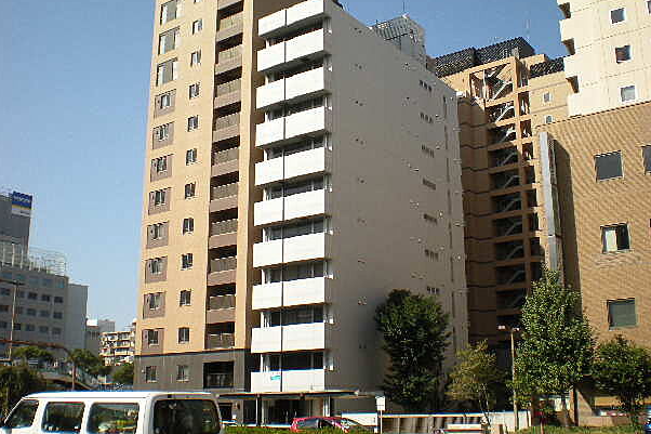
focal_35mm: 42
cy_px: 227
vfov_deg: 31.9
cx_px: 341
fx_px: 759
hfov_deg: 46.4
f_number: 4.6
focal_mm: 6.3
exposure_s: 1/648
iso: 89
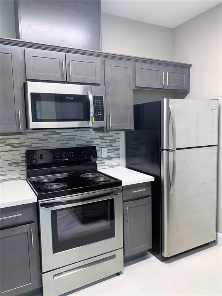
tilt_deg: -4.8
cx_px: 111
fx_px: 222
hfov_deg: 53.1
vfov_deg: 67.3
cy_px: 148
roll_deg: +0.6
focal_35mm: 26
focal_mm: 4.25
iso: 160
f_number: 1.8
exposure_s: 1/60
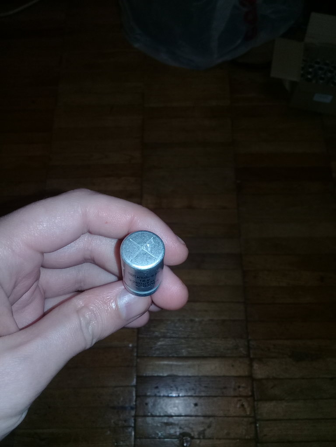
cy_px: 224
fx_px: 401
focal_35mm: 31
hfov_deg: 45.4
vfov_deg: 58.4
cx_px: 168
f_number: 2.2
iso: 64
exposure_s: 1/100
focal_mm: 3.3
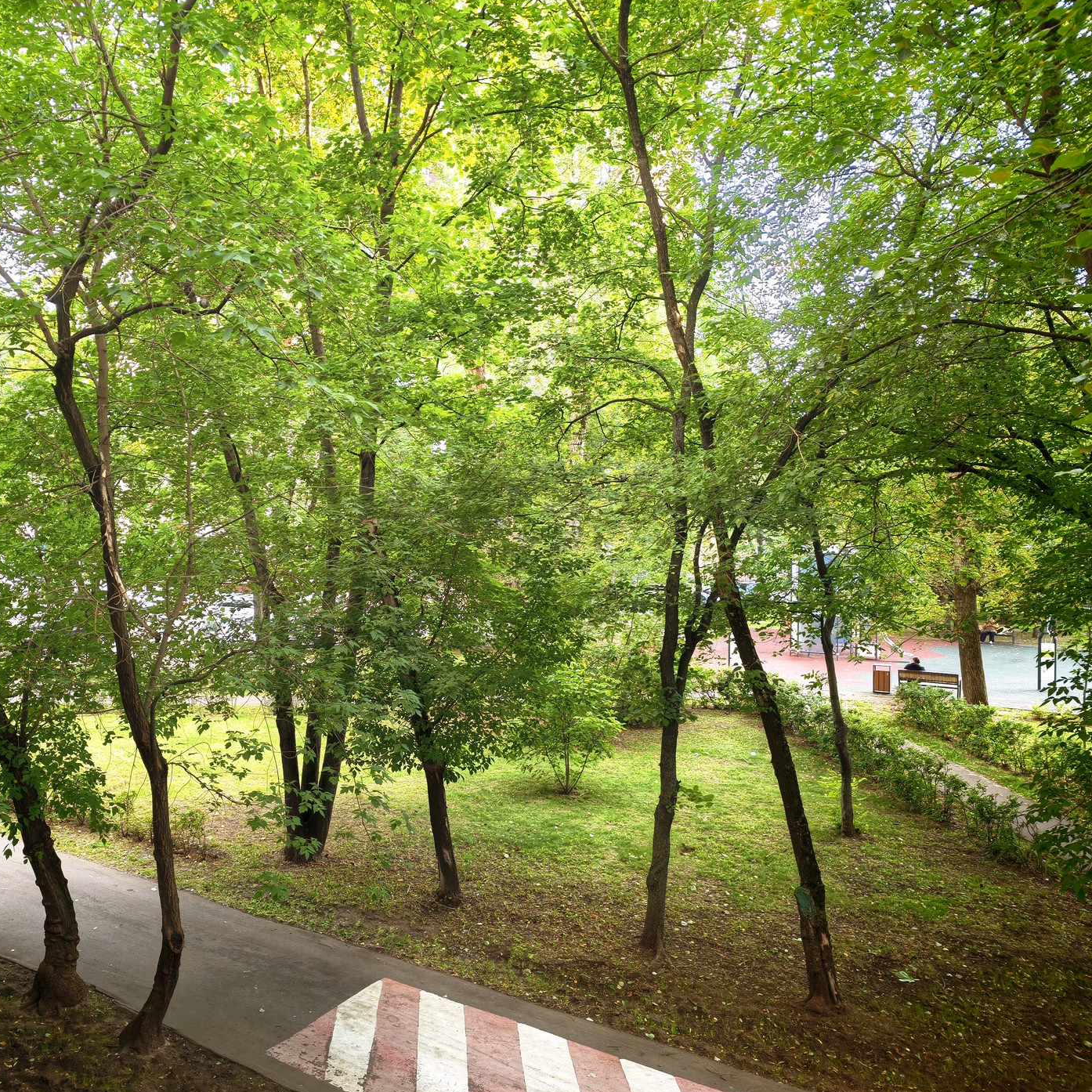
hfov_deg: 56.1
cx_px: 365
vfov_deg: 57.3
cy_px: 545
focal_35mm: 28
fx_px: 999
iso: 80
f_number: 1.67
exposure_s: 1/100
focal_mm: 6.62
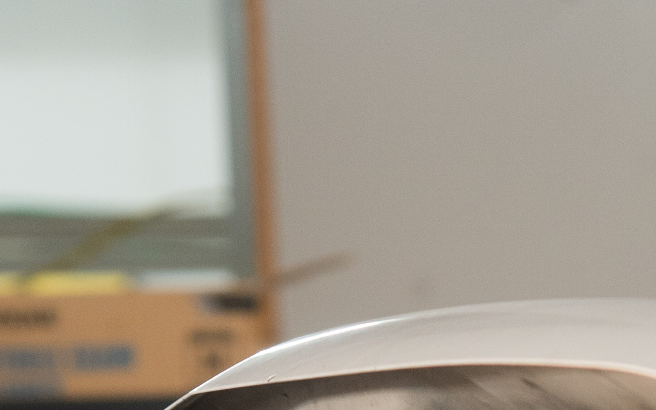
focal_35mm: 357
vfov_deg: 3.6
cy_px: 885
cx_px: 439
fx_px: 6382
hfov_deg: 5.9
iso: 800
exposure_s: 1/400
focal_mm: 86
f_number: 2.8
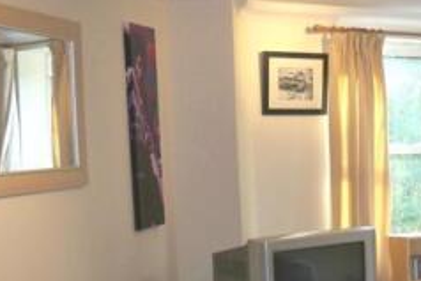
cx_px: 466
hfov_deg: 21.6
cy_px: 356
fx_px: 1041
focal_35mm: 89
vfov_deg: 14.8
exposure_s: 1/60
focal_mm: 6.3
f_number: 3.1
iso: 200
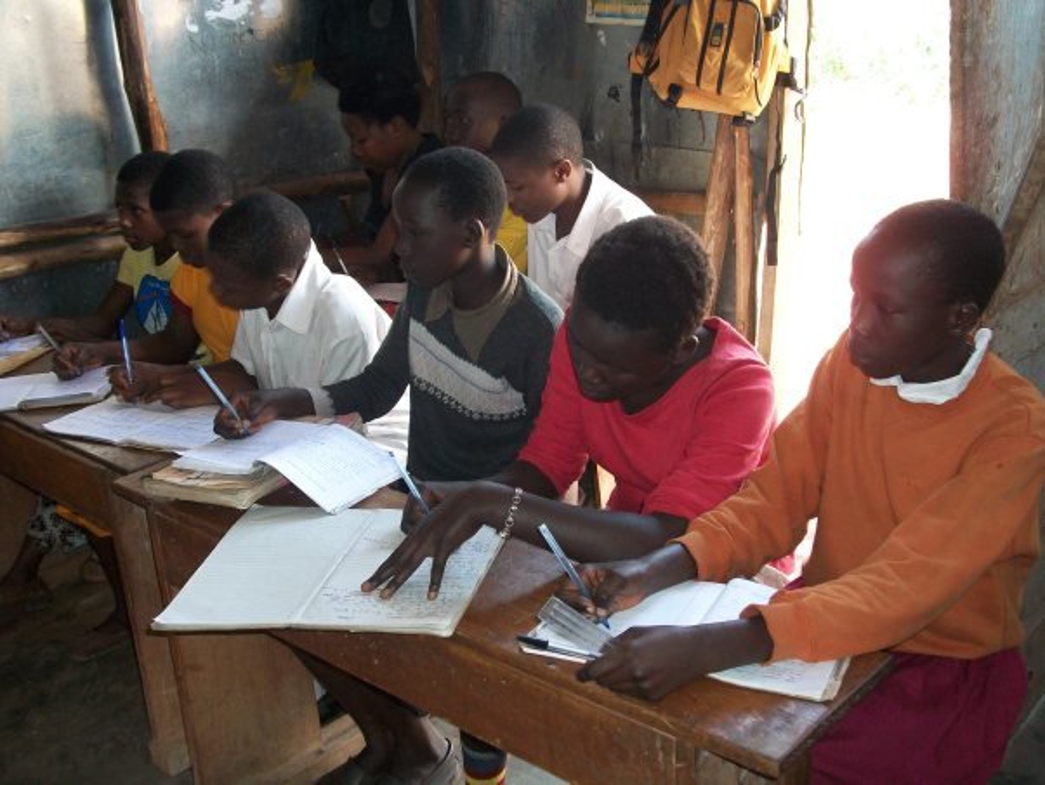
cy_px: 392
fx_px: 1208
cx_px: 522
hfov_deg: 46.8
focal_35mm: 40
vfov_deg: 36.0
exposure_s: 1/40
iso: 160
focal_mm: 7.1
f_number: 3.2
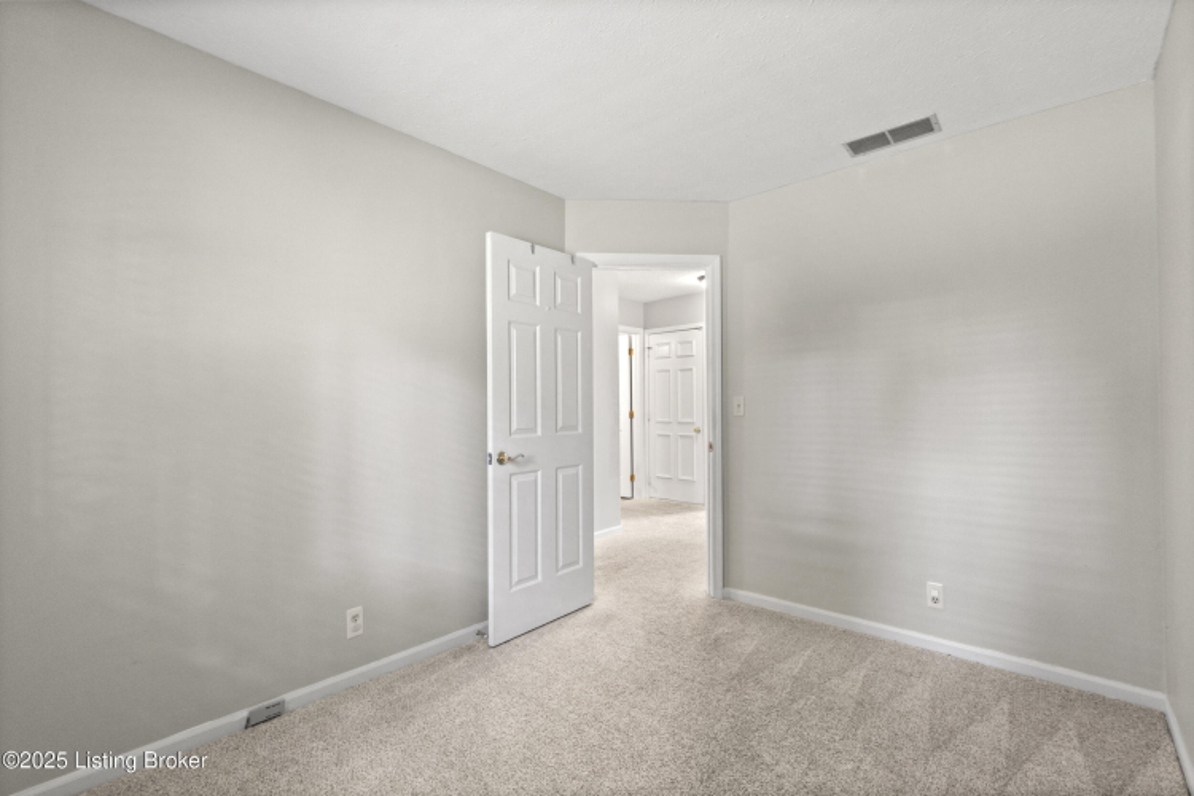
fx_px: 497
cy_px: 398
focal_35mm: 15
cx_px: 597
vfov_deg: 77.3
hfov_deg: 100.4
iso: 400
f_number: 8
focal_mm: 10
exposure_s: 1/2.5
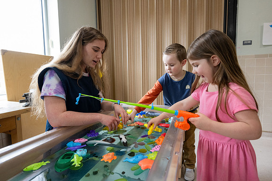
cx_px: 136
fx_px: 151
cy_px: 90
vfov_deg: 62.0
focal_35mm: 20
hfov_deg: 84.0
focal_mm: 20
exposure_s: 1/400
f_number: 4
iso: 2000
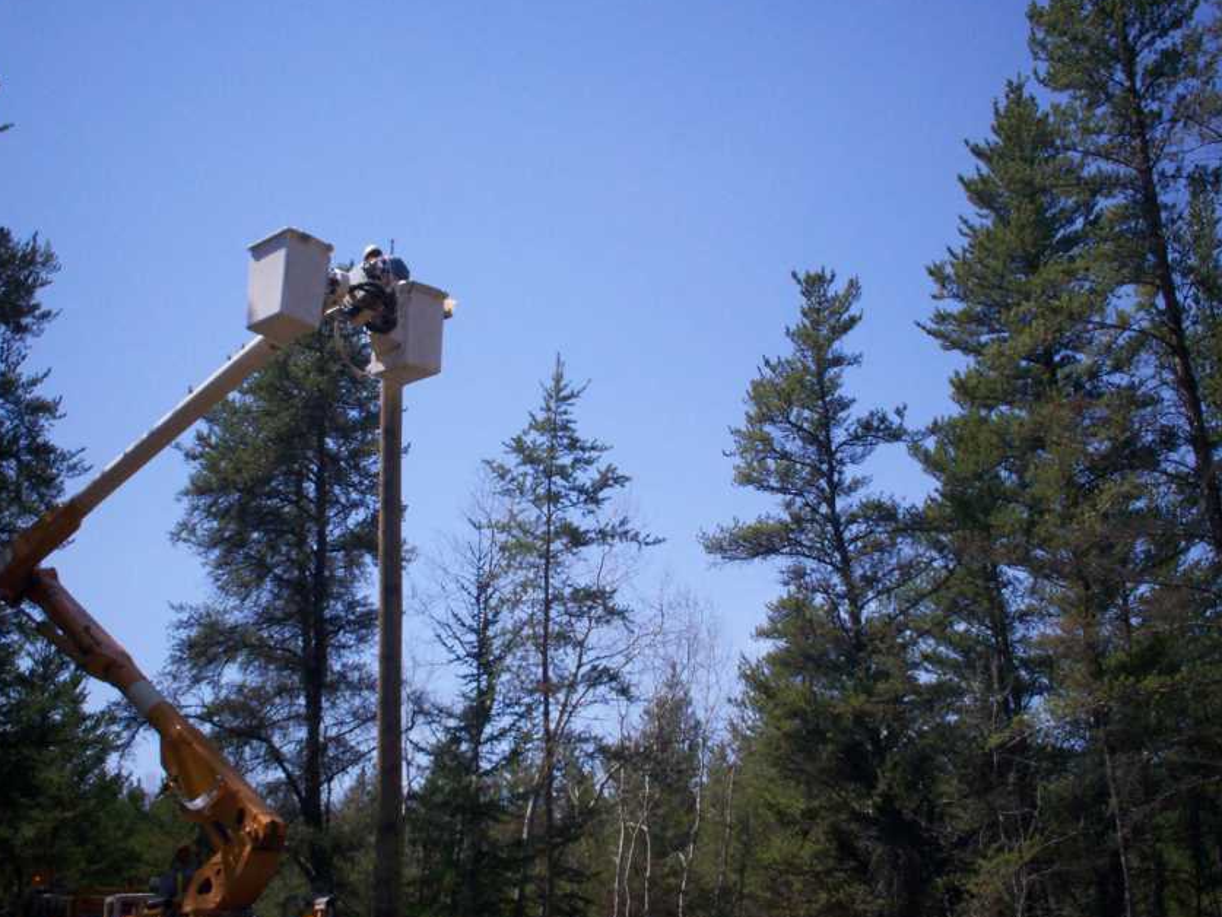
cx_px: 622
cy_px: 435
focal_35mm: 43
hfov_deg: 43.8
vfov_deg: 33.6
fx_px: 1518
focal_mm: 6
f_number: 4.5
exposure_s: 1/736
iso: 100
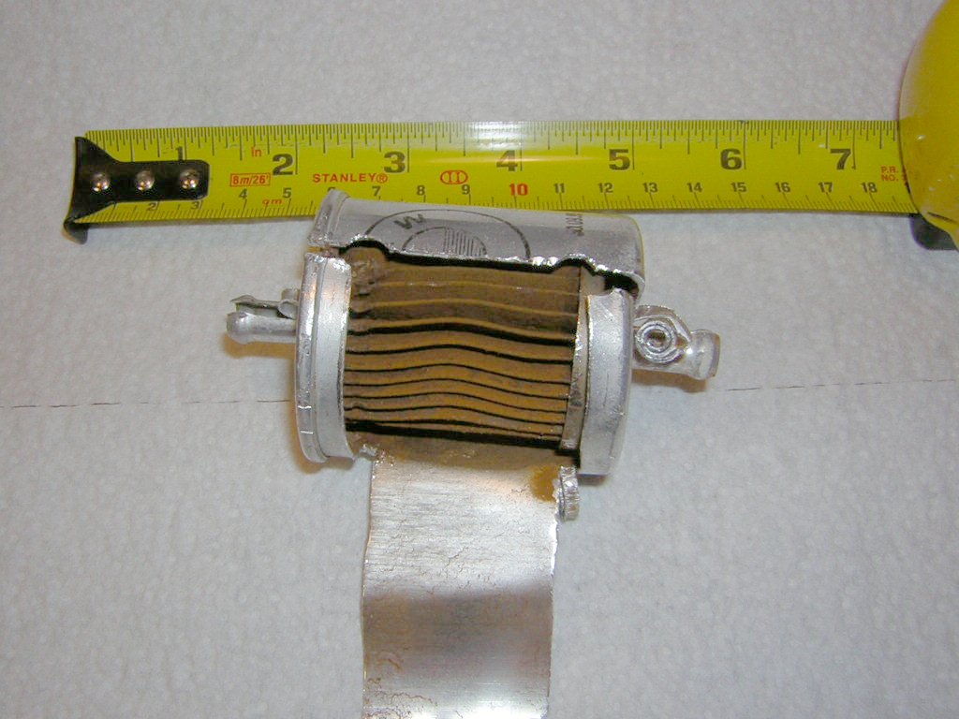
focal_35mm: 36
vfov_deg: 39.7
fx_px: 997
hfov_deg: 51.4
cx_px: 480
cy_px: 360
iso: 50
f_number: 5.2
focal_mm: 4.7
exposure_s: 1/60.1
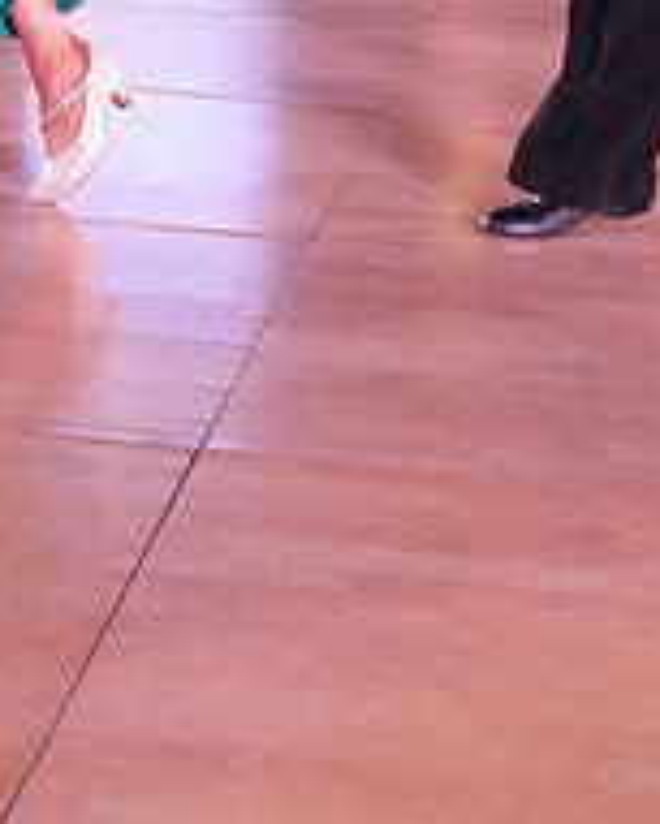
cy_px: -406
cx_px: 270
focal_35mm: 111
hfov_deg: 13.9
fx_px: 2708
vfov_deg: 15.9
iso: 6400
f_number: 5
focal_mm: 39
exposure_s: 1/400
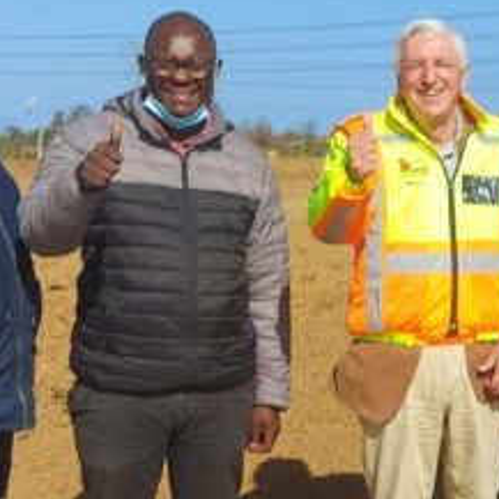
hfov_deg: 16.9
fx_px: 1631
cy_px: 244
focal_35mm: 100
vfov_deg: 17.4
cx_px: 529
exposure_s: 1/1381
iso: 32
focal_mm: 5.23
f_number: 1.8
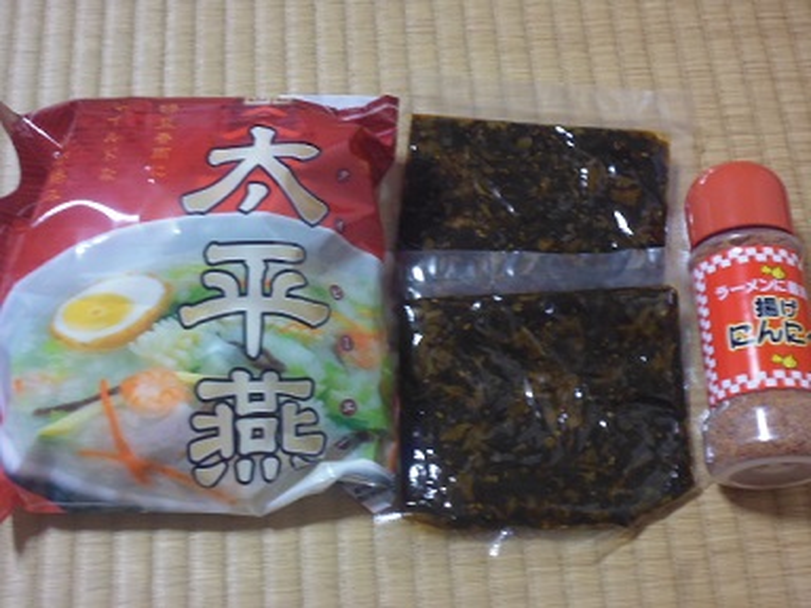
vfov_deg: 28.0
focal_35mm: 52
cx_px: 406
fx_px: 1218
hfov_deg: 36.8
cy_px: 304
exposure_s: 1/5
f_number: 4.1
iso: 400
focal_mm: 9.2
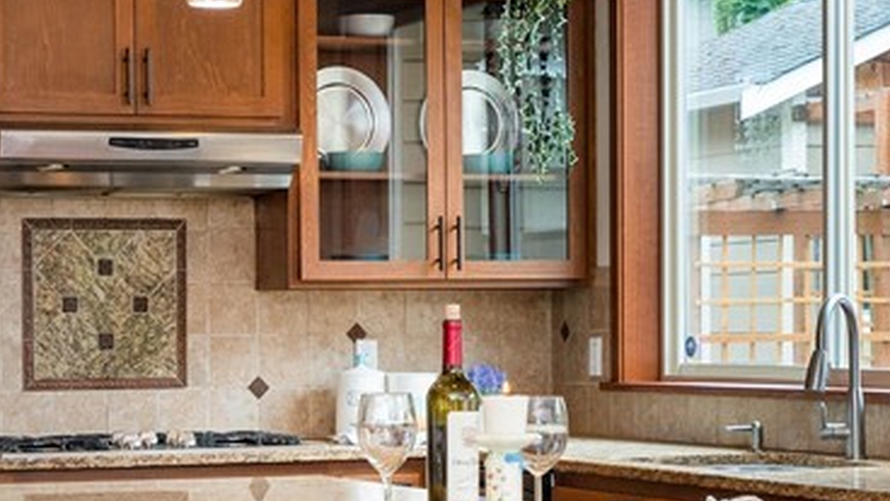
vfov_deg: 11.2
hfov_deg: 19.7
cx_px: 245
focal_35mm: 108
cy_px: 396
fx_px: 2549
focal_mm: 35
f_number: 7.1
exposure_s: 1/20
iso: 1000
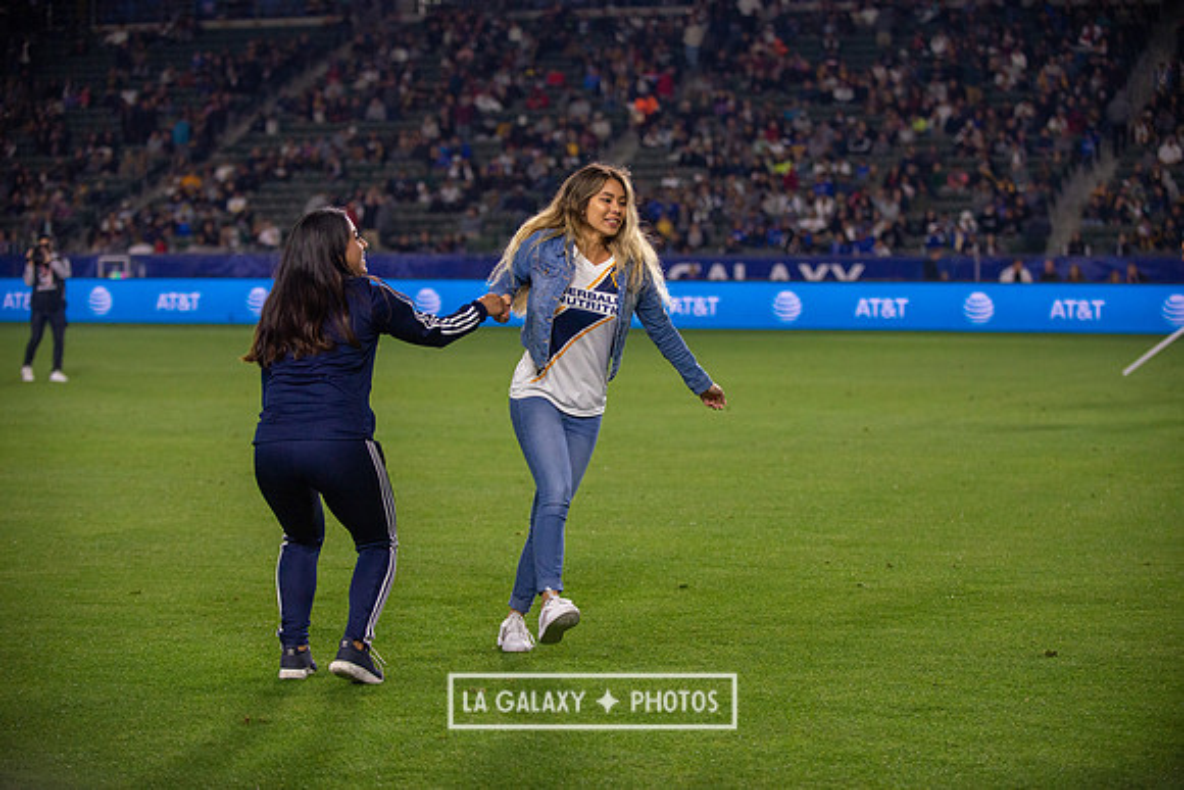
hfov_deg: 22.6
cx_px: 592
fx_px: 2961
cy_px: 395
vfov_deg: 15.2
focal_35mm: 90
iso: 1600
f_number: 2.8
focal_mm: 90
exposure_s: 1/2500
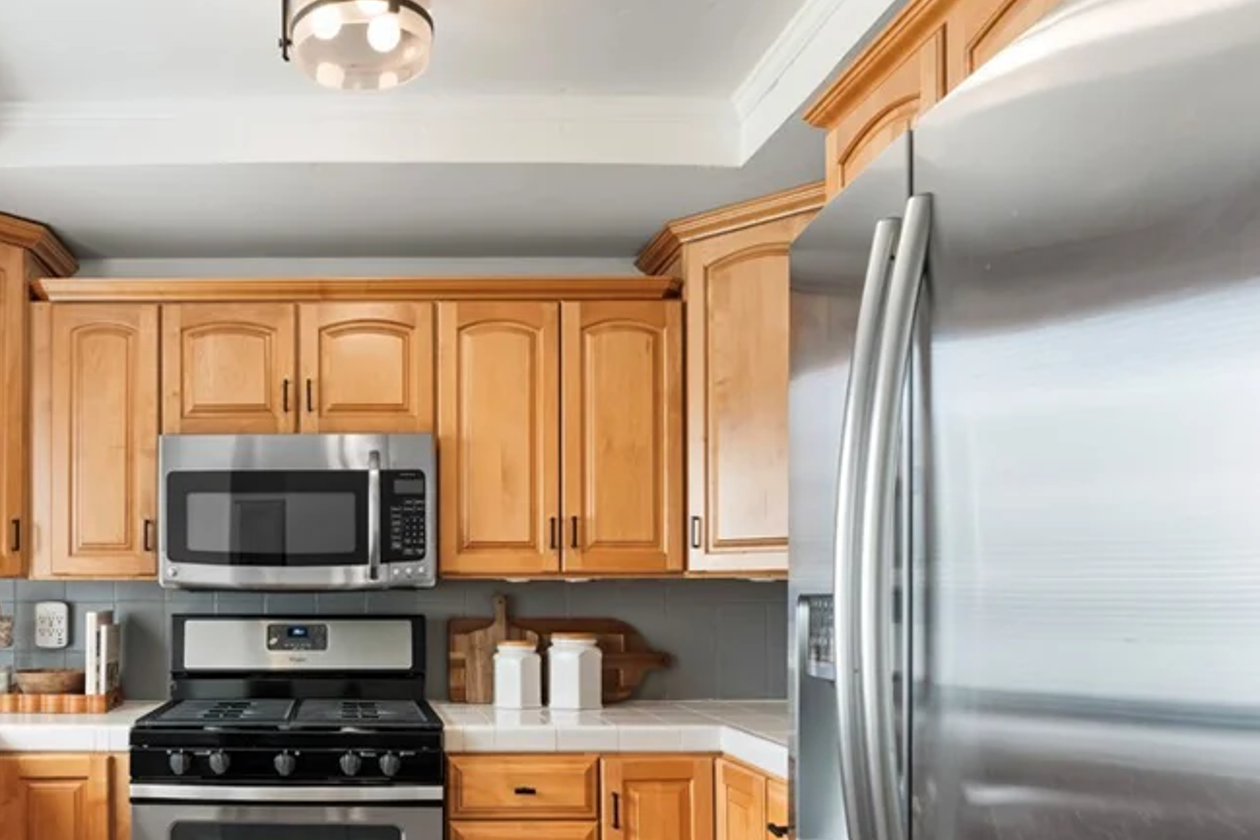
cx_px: 344
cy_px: 593
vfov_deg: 42.7
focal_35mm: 30
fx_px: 1050
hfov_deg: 59.2
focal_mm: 19
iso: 400
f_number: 8
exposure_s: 1/20
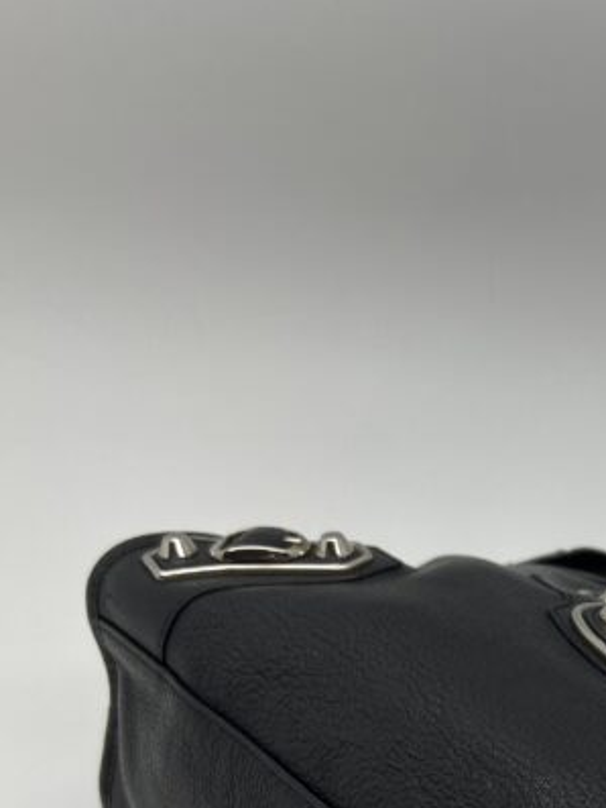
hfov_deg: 20.6
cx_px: 714
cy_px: 873
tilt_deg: -42.0
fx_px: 1563
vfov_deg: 26.8
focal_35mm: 67
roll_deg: +1.4
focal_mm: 5.7
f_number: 1.5
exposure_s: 1/260
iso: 40
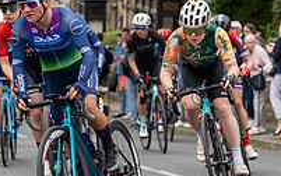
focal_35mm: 206
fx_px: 1579
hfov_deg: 10.1
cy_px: -34
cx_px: 29
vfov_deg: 6.3
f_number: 3.5
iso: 500
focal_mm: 70
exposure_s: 1/500
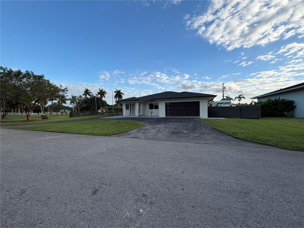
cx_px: 152
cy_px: 114
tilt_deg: -0.7
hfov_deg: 102.1
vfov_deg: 85.7
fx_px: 123
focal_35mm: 14
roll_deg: +1.0
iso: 40
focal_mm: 2.22
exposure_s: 1/751
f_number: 2.2
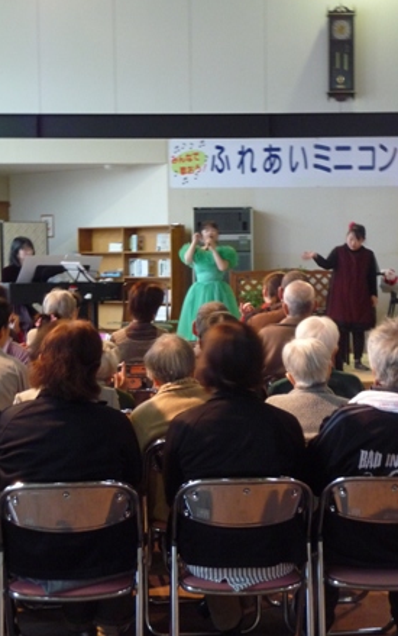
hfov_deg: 19.4
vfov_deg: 30.6
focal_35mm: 67
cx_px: 230
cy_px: 320
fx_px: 1161
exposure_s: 1/5
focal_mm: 10.5
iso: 400
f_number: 4.5
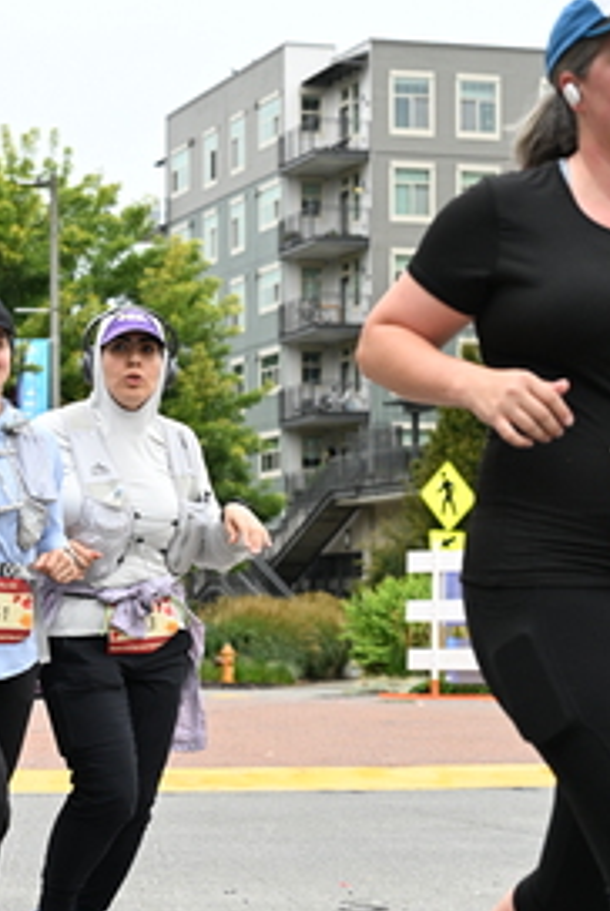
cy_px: 502
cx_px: 28
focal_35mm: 103
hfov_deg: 13.2
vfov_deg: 19.8
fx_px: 2611
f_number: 4
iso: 1600
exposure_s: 1/800
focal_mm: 51
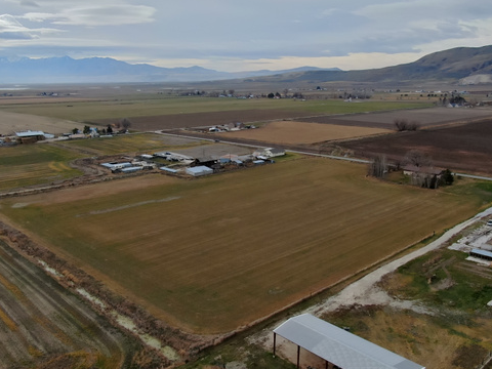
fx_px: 455
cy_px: 181
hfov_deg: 56.8
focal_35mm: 32
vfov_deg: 44.2
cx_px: 245
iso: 400
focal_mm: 4.39
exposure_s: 1/800
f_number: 2.8
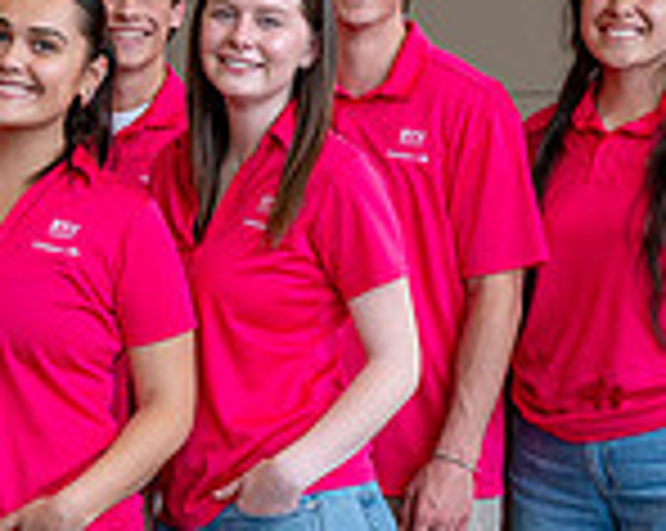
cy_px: 271
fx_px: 2579
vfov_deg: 11.8
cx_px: -232
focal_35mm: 131
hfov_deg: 14.1
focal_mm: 26.5
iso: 320
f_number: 4
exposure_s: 1/160
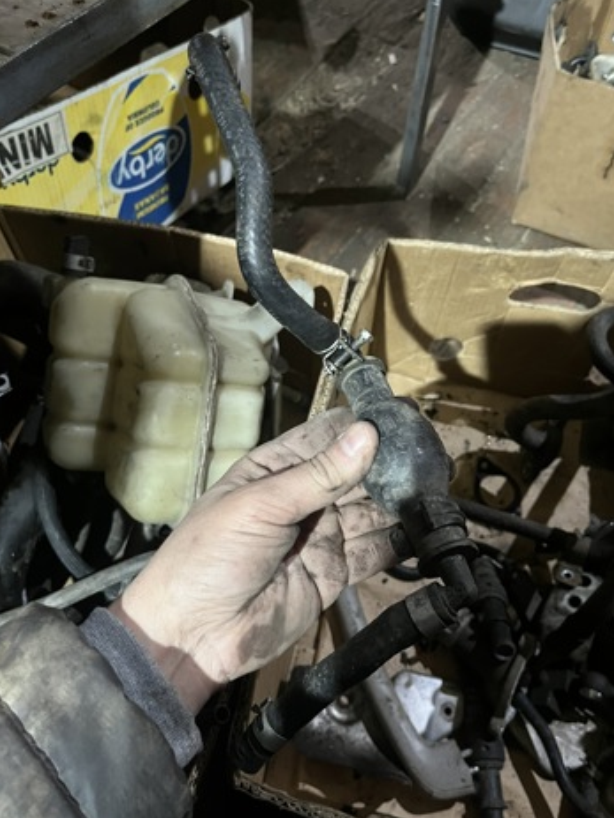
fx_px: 638
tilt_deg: -56.7
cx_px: 313
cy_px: 414
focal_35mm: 27
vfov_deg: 65.3
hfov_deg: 51.4
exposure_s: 1/25
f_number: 1.6
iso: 500
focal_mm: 5.1
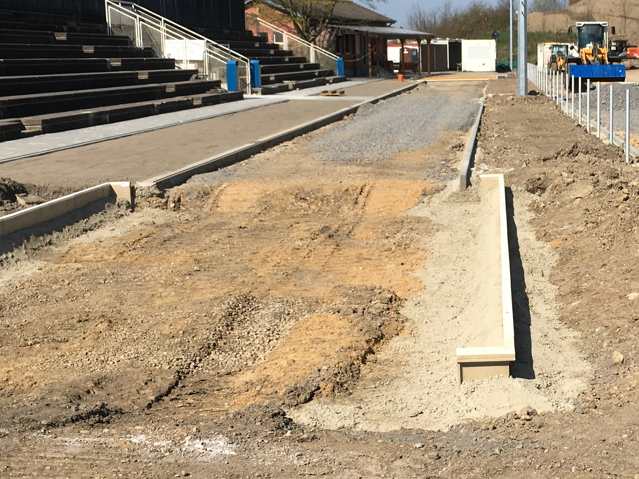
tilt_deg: -10.6
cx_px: 514
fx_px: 1144
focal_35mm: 62
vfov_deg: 23.6
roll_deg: +0.8
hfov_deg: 30.4
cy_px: 214
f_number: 2.2
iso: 25
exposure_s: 1/1972
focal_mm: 4.15
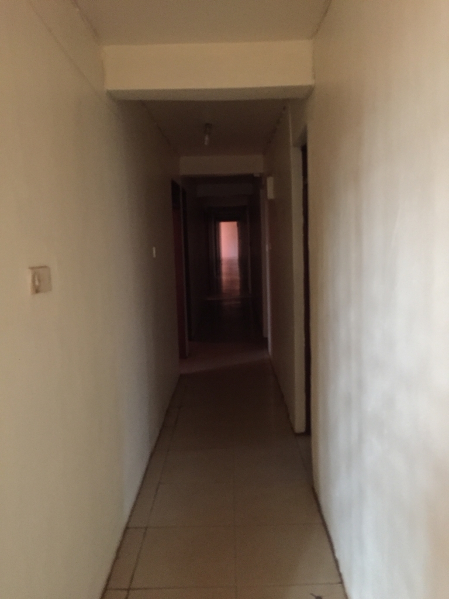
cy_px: 300
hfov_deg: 48.2
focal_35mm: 29
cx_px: 224
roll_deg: +2.2
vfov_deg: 61.7
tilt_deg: -7.7
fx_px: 502
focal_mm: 4.15
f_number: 2.2
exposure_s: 1/17
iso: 500
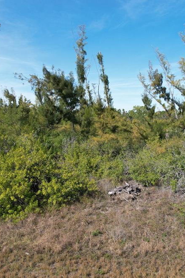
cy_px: 136
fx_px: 262
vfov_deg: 55.8
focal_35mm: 34
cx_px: 121
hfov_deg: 38.5
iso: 100
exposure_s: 1/1500
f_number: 2.8
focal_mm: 8.38
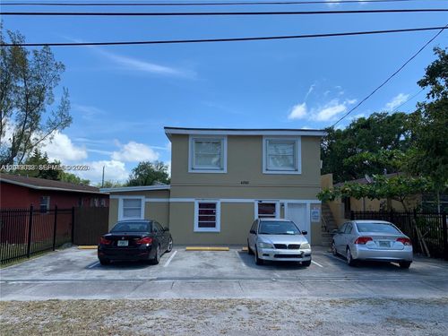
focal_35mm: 26
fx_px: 336
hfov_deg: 67.3
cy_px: 168
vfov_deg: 53.1
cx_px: 224
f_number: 1.8
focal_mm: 4.25
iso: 25
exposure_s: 1/1585
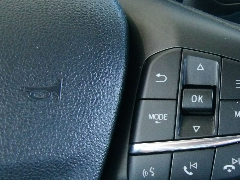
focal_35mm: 85
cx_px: 197
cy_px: 101
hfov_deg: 22.7
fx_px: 589
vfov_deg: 17.4
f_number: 3.7
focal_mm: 7
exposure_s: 1/13
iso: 800
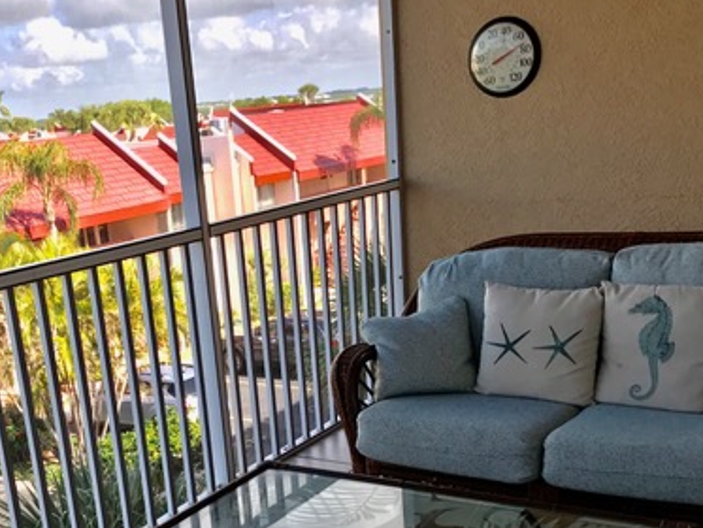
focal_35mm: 48
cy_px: 432
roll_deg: +5.5
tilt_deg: -19.0
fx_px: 975
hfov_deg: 39.3
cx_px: 254
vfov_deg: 29.5
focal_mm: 3.99
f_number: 1.8
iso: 20
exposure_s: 1/471
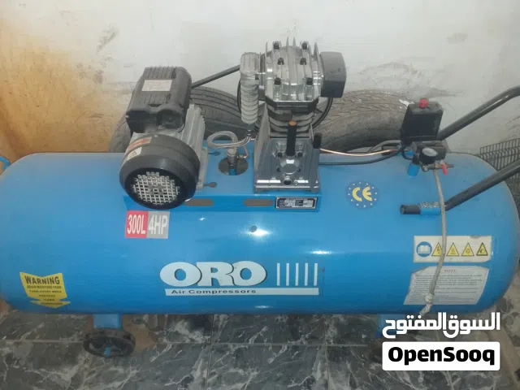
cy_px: 195
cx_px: 260
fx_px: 391
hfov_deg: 67.3
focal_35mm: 26
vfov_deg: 53.1
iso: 160
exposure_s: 1/33
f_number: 1.9
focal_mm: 3.6
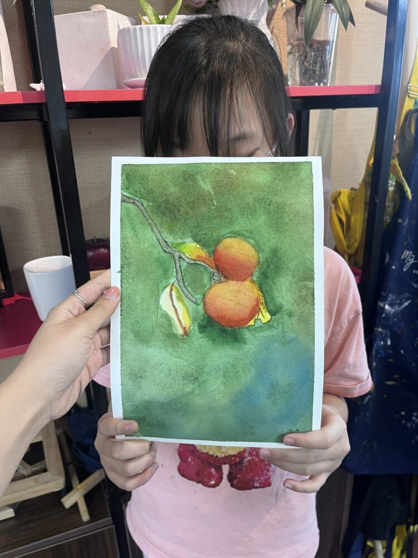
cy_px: 279
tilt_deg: -20.4
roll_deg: +2.1
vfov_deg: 67.3
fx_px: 419
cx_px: 209
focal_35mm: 26
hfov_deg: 53.1
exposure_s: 1/50
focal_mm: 5.1
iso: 100
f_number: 1.6
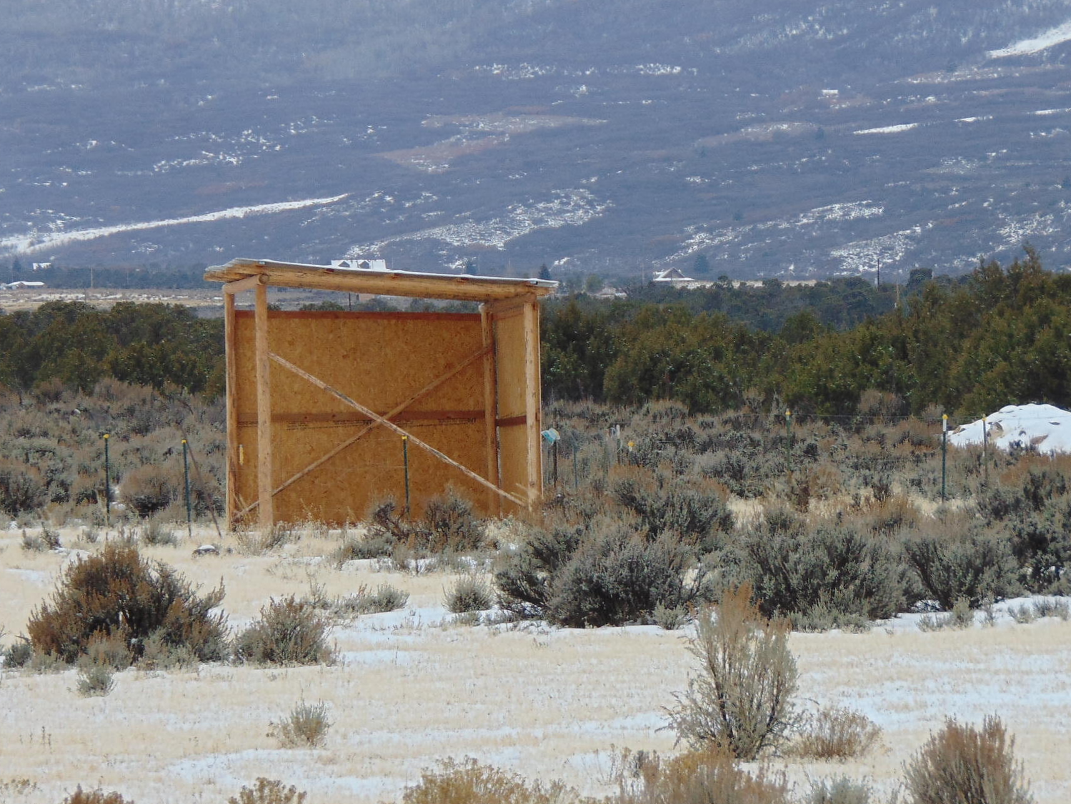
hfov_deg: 5.2
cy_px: 360
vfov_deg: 3.9
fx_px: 11697
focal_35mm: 378
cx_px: 600
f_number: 4.1
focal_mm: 44.9
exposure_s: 1/500
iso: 80
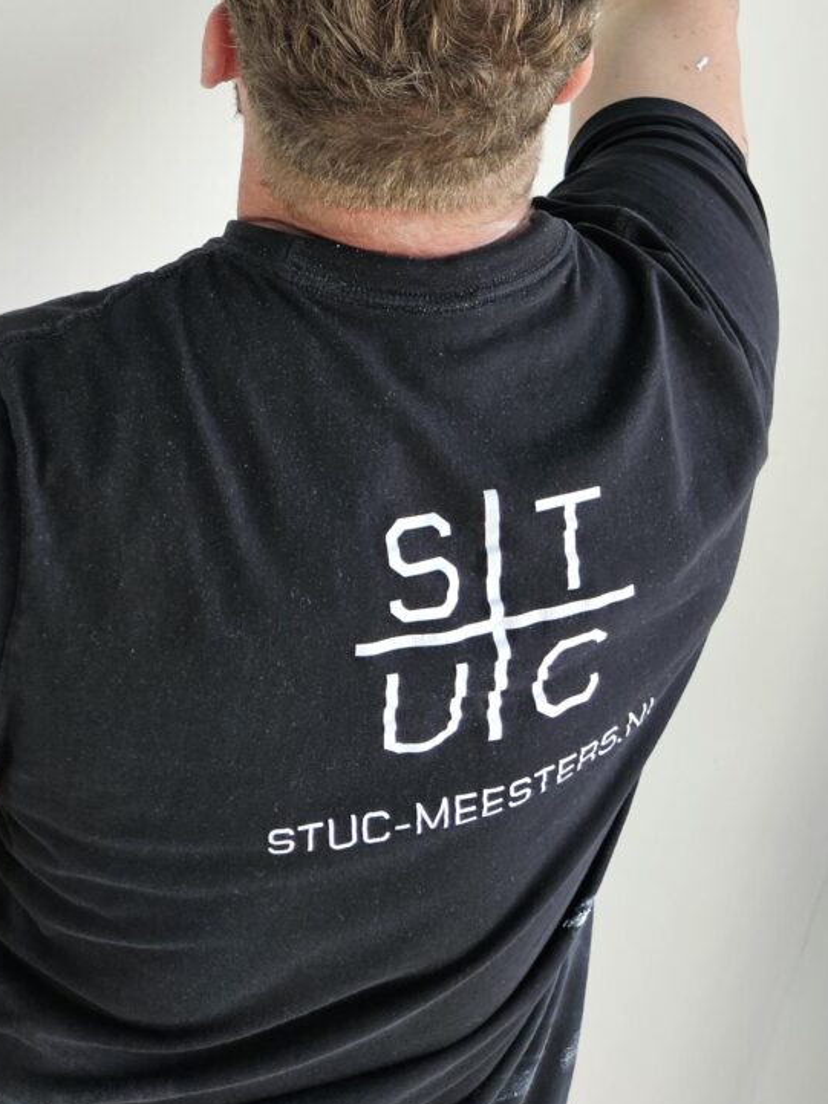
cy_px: 24
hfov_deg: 28.2
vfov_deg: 34.4
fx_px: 1627
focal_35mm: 51
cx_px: 236
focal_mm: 5.4
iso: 80
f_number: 1.8
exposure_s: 1/100
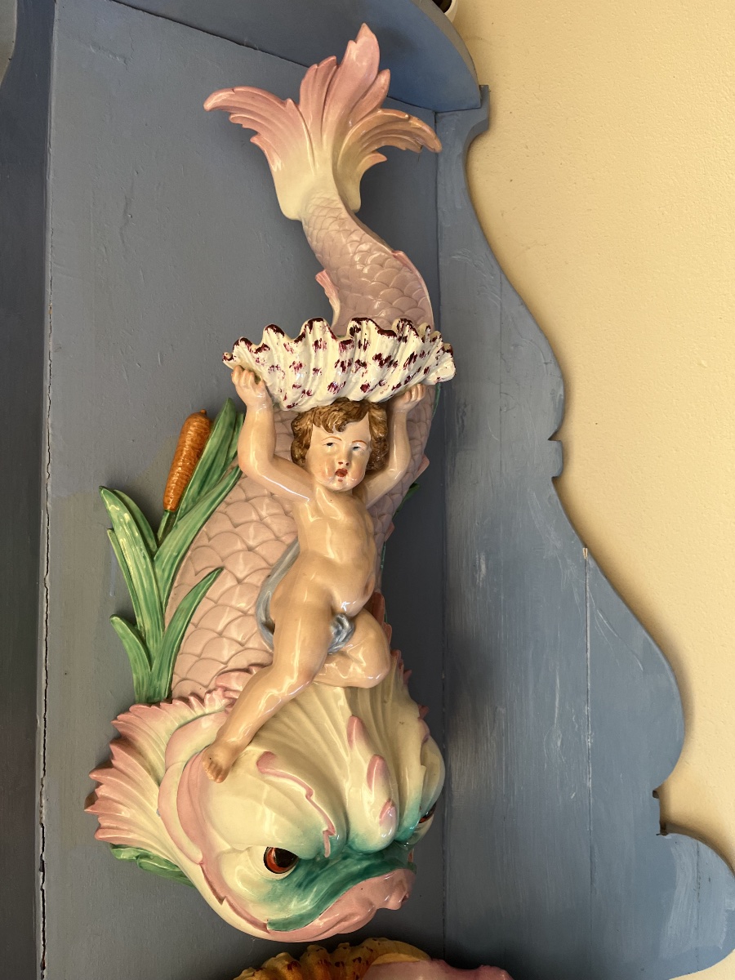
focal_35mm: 26
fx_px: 736
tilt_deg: +3.0
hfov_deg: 53.1
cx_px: 368
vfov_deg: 67.3
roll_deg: +0.3
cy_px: 490
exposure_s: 1/121
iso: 125
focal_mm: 5.1
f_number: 1.6
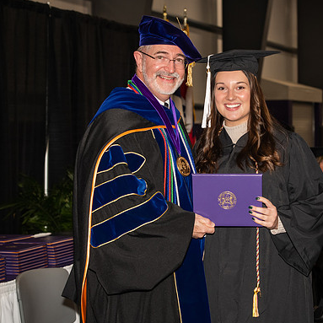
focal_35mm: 90
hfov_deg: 19.3
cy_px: 162
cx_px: 206
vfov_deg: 19.3
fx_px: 950
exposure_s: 1/200
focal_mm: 70
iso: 1000
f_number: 5.6
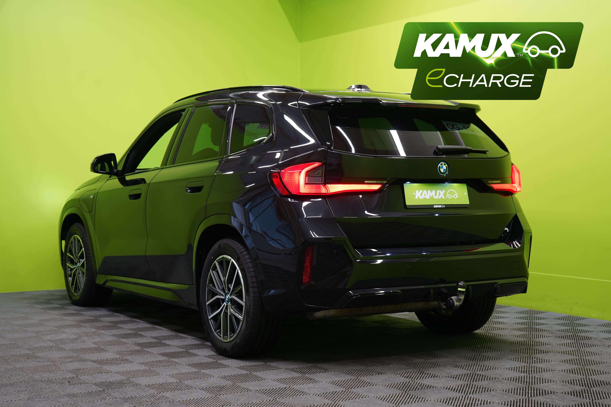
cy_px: 204
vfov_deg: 25.1
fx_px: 916
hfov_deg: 36.9
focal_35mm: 54
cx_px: 306
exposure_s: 1/25
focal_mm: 54
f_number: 5
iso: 400
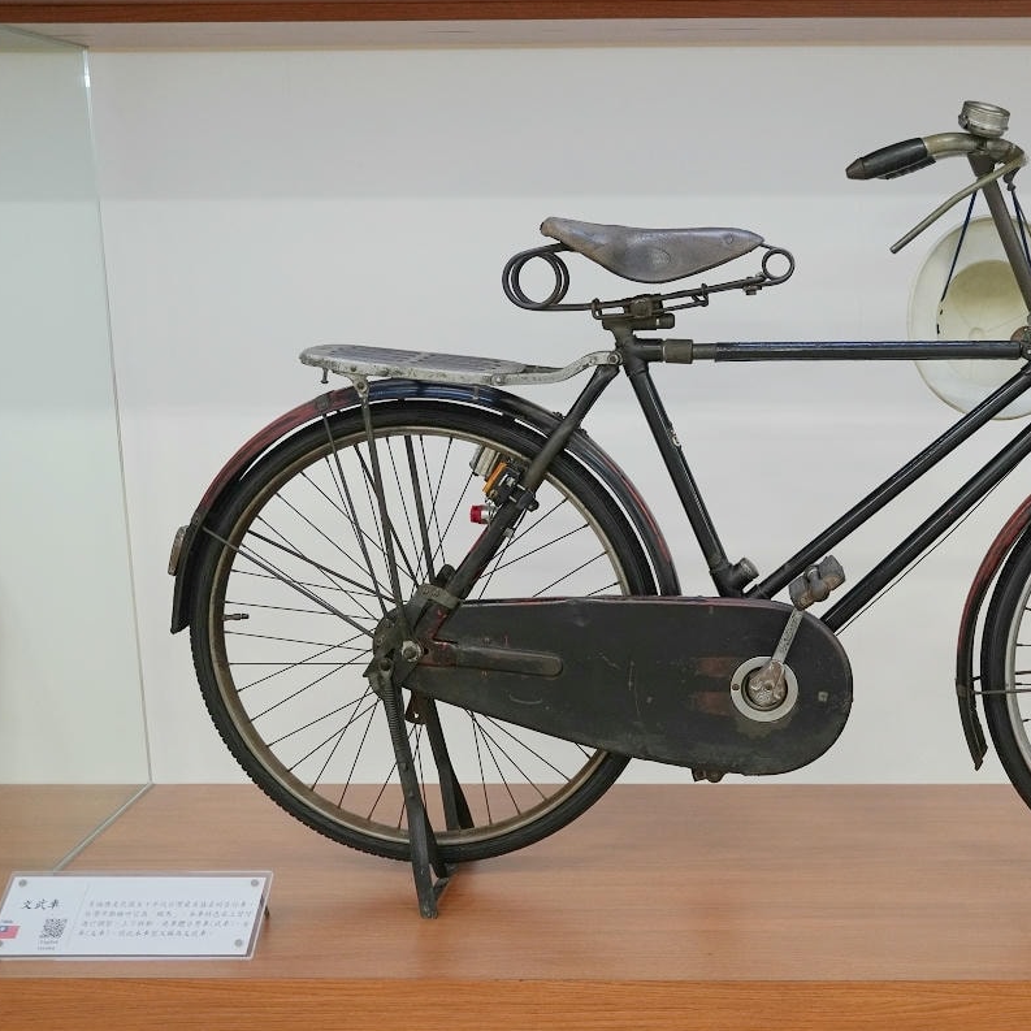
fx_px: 1516
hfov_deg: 36.7
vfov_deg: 37.6
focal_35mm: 45
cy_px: 514
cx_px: 761
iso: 2000
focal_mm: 35
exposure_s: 1/160
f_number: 2.8
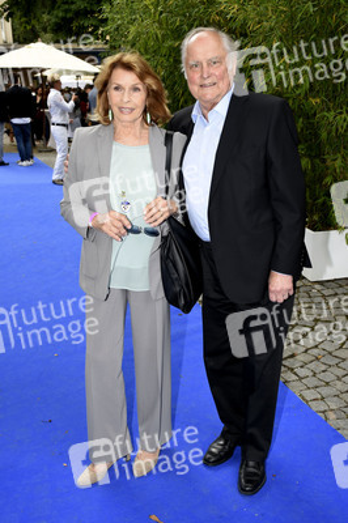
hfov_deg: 34.2
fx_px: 566
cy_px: 262
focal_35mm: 39
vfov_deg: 49.6
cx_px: 174
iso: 100
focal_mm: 26
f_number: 3.8
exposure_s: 1/160
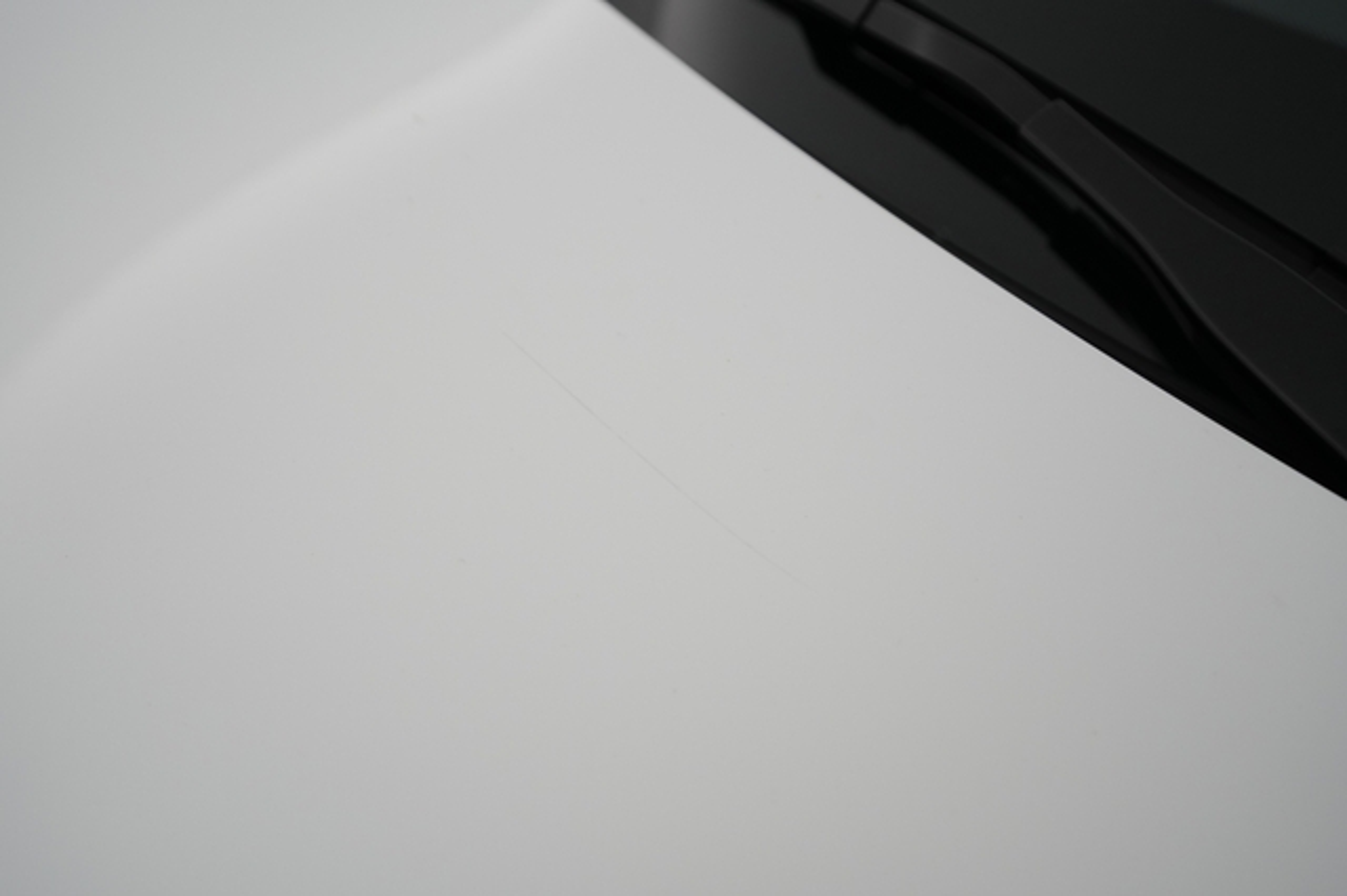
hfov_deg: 65.5
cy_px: 448
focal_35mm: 28
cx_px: 674
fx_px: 1047
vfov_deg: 46.4
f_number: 4.5
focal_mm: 28
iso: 1250
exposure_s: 1/100
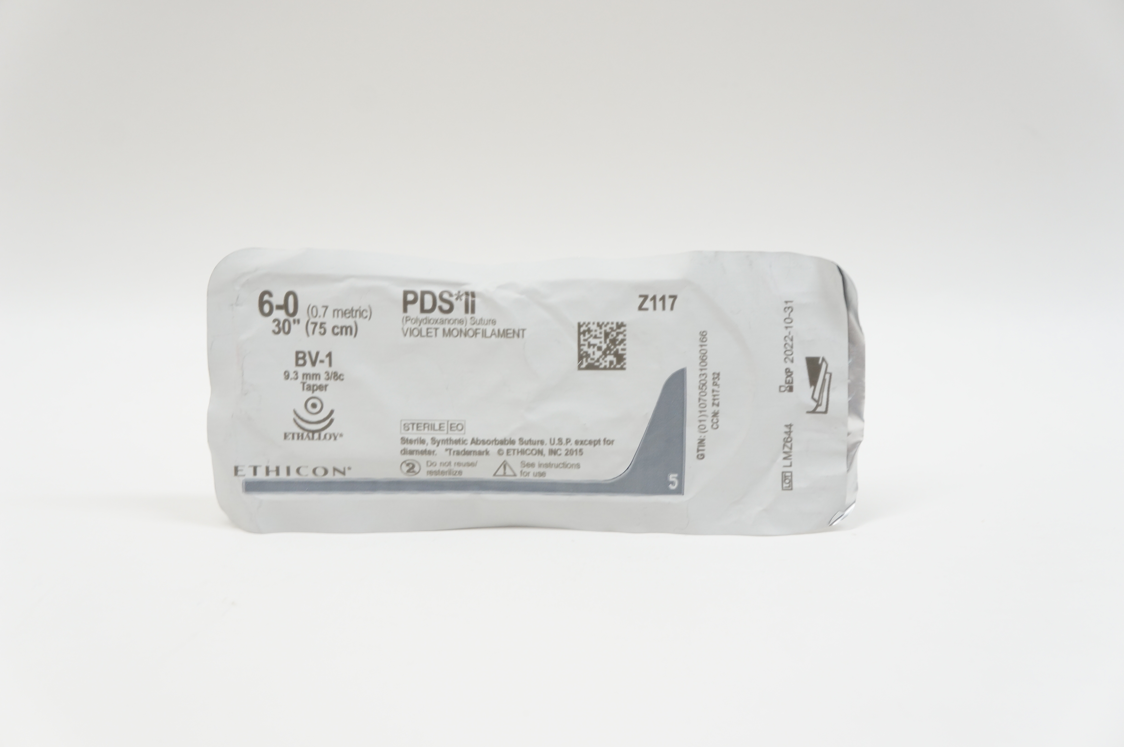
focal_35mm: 51
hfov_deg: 38.9
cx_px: 562
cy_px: 374
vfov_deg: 26.4
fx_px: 1591
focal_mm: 34
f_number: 6.3
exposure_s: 1/50
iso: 400
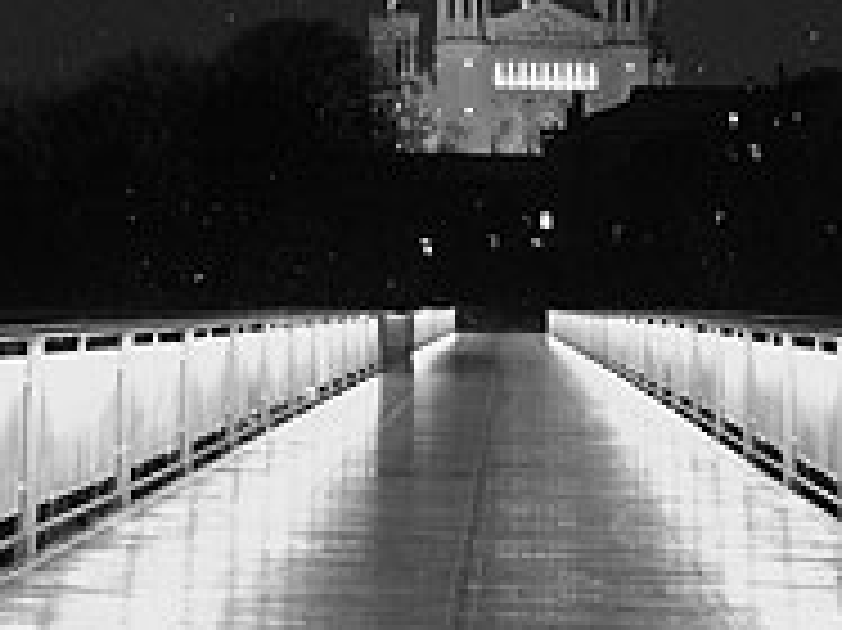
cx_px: 239
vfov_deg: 21.6
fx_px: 1580
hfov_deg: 29.5
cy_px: -32
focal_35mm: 65
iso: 400
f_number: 2.8
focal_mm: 4.7
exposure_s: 1/5.9
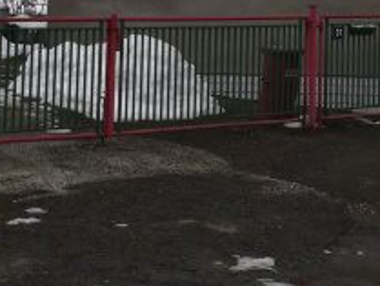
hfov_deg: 12.4
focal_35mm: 153
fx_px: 1681
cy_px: -118
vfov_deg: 9.5
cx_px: 531
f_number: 4
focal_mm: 8.3
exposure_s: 1/400
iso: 80
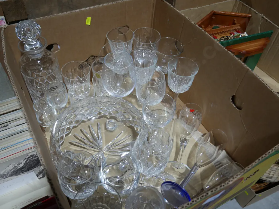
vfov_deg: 44.2
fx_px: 258
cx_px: 140
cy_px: 104
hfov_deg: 56.8
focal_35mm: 32
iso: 200
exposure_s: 1/100
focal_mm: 16
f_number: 3.6
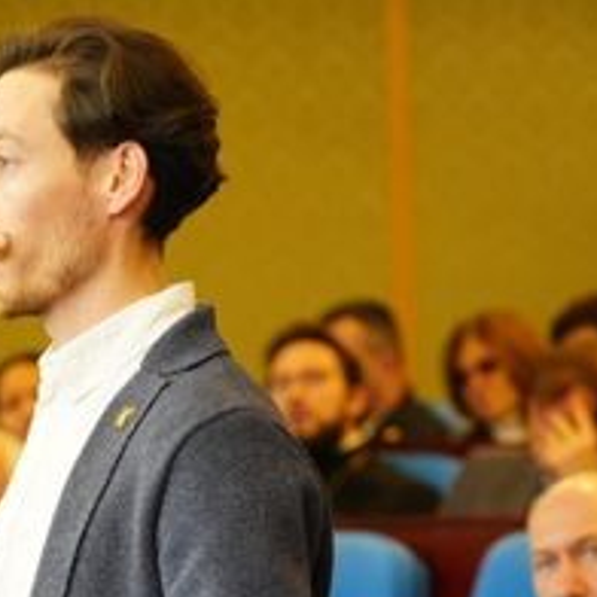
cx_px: -178
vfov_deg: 5.4
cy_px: 707
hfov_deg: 5.4
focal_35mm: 324
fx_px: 6322
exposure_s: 1/50
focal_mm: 107
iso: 1600
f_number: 4.5
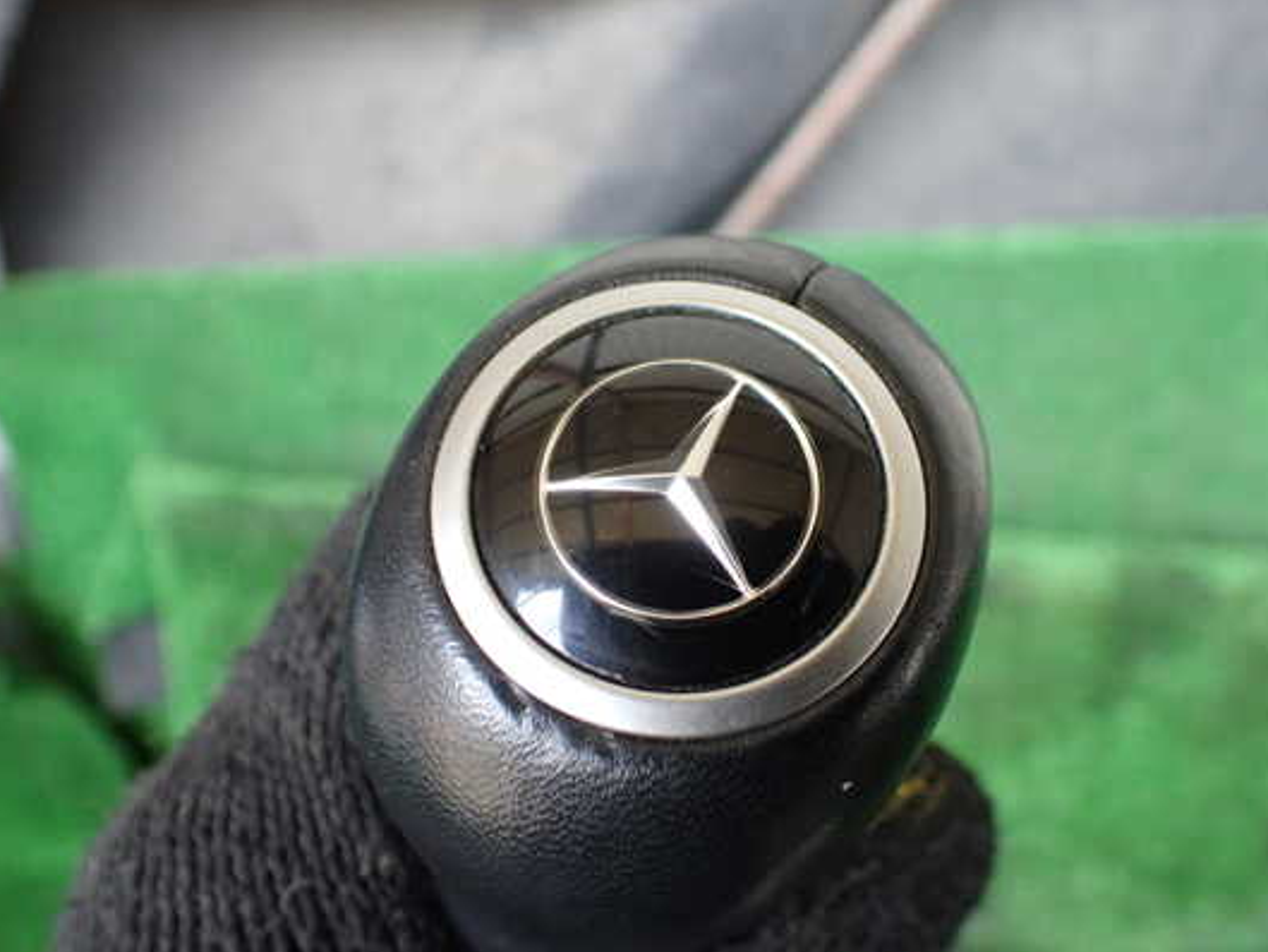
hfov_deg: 53.9
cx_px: 662
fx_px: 1246
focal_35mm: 34
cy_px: 475
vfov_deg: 41.8
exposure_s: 1/125
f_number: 2.3
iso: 320
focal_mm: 5.4
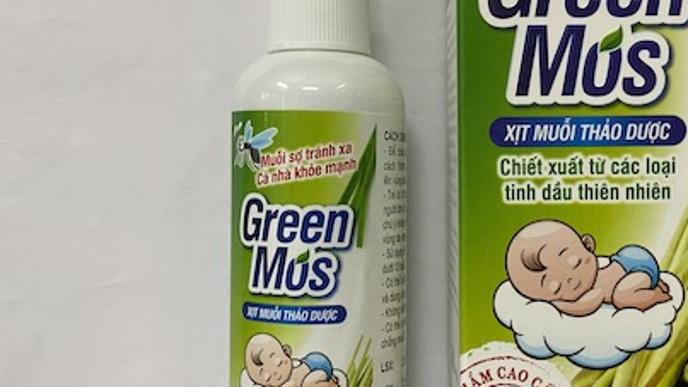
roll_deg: -0.4
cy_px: 174
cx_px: 425
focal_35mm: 45
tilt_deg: -0.9
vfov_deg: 26.5
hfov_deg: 45.1
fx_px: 821
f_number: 1.8
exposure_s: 1/50
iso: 160
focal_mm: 4.25
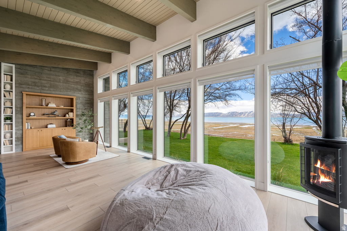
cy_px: 116
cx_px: 174
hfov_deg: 102.3
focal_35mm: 14
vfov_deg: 79.1
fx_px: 140
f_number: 7.1
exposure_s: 1/40
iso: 500
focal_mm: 14.5
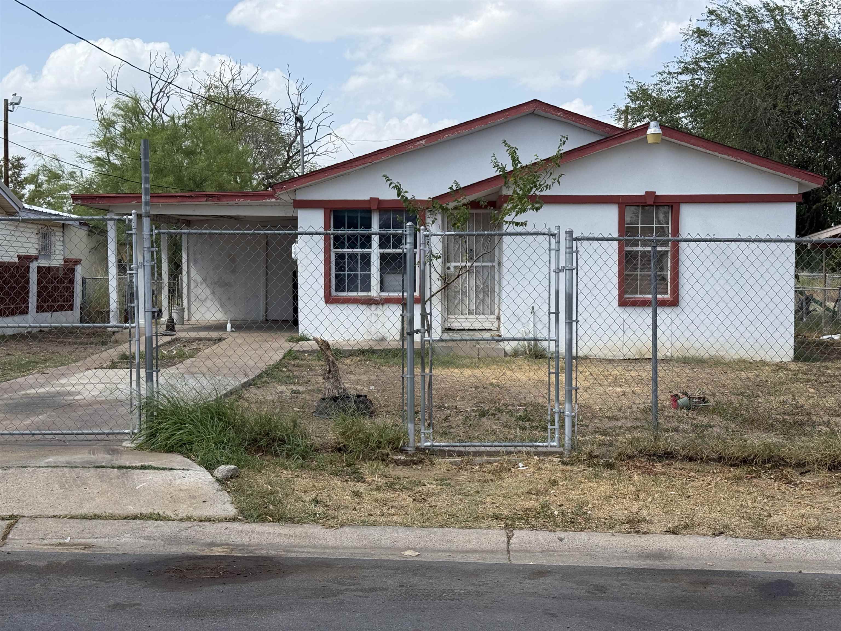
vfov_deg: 30.3
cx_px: 420
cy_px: 316
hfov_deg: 39.7
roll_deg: -0.3
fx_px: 1166
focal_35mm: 48
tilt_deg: -2.0
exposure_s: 1/3226
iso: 64
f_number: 1.78
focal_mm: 6.76
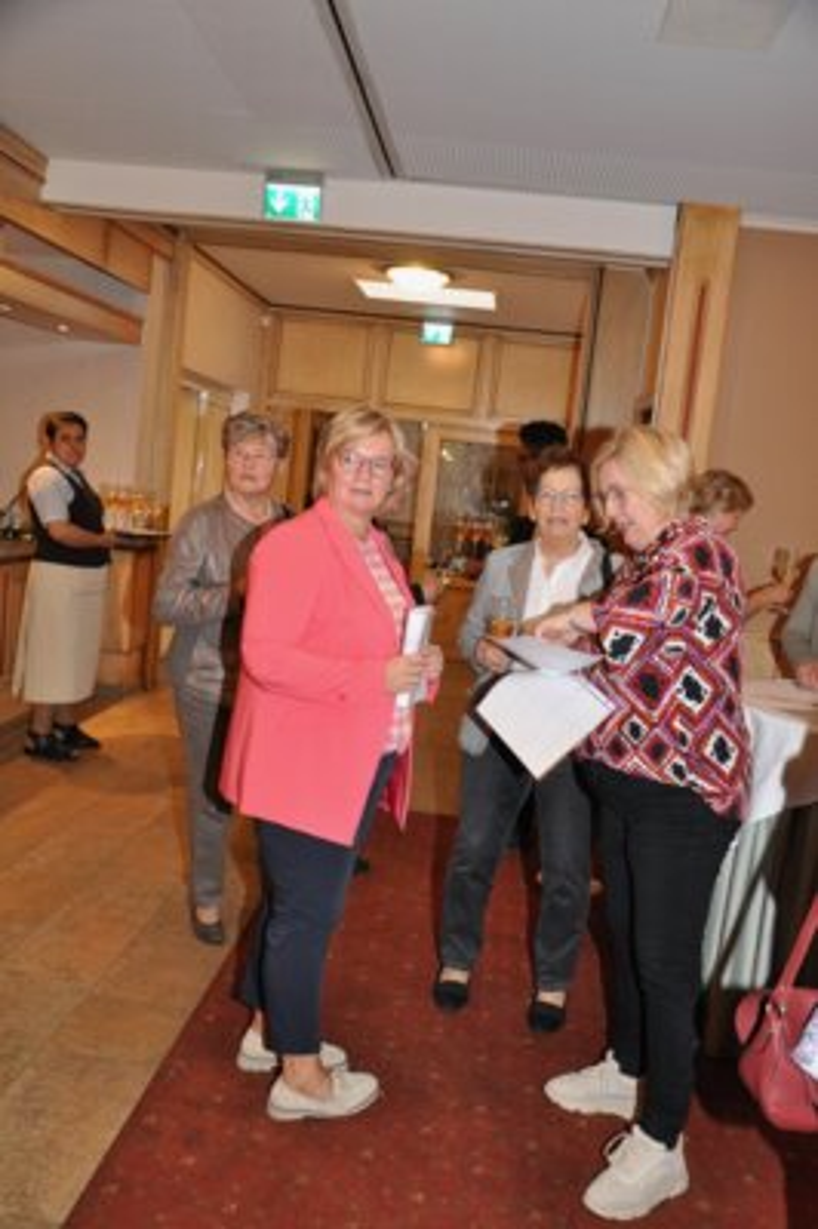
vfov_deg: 57.3
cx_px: 409
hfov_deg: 39.9
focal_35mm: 33
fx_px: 1127
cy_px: 614
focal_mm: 22
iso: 800
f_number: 4
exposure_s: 1/60
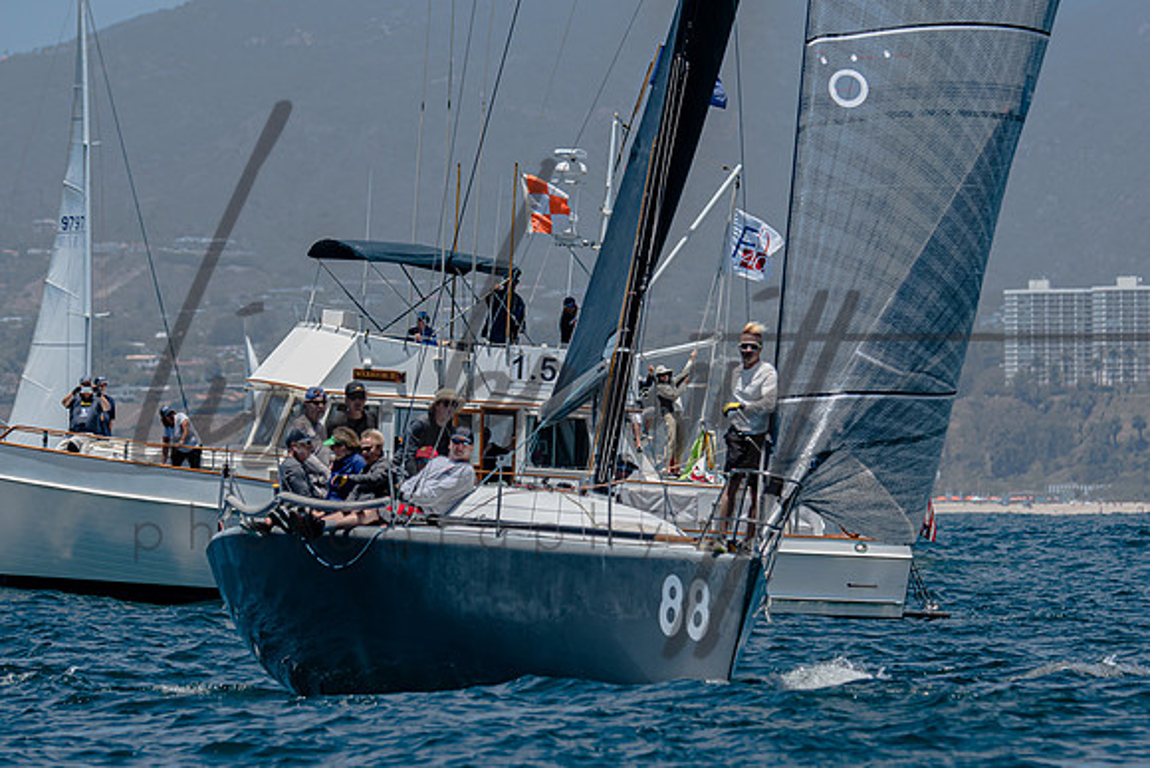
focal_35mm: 389
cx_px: 664
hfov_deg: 5.3
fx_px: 12436
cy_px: 437
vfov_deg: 3.5
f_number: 5.3
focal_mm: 220
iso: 200
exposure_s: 1/1600
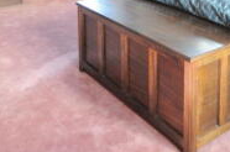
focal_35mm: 53
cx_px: 205
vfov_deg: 22.0
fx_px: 338
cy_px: -61
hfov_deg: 35.5
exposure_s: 1/50
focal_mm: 10
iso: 800
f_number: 3.5
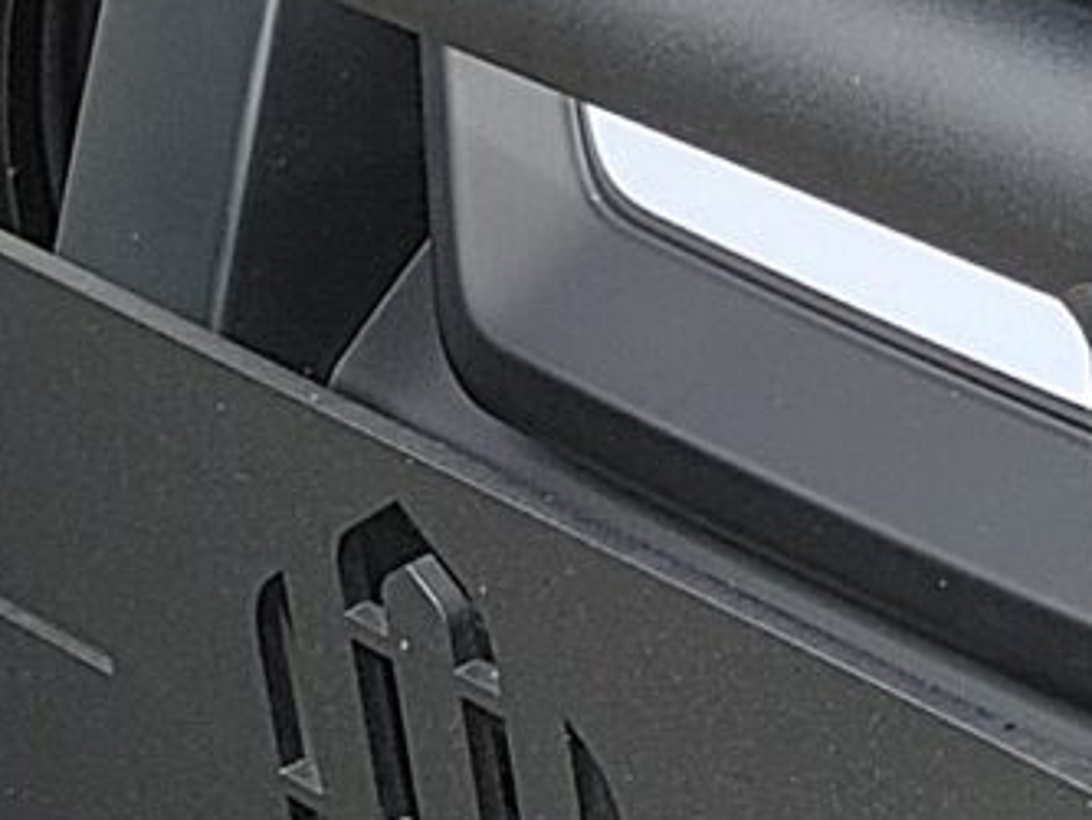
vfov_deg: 7.2
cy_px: -820
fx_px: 6311
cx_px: 2810
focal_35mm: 200
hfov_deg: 8.8
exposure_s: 1/510
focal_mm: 4.81
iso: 50
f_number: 1.8
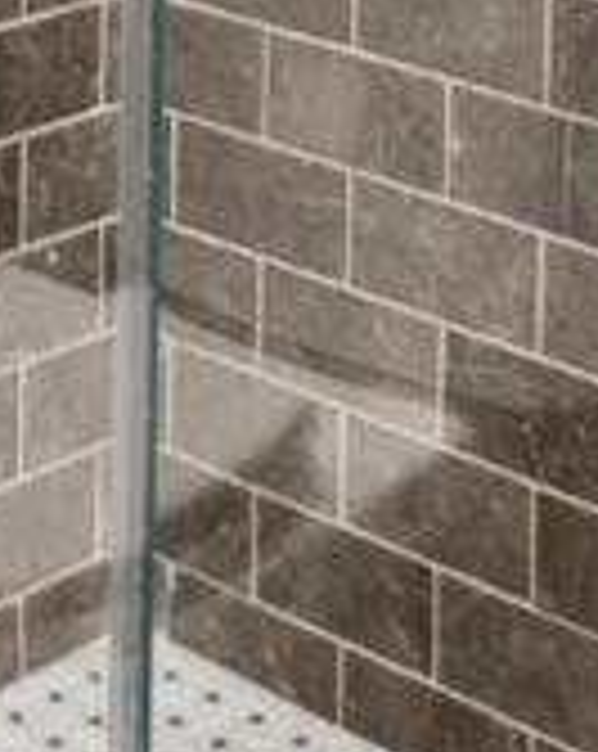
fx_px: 2995
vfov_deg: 12.3
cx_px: 72
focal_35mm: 135
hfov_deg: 11.3
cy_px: -860
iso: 800
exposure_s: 1/2.5
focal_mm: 16
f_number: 8
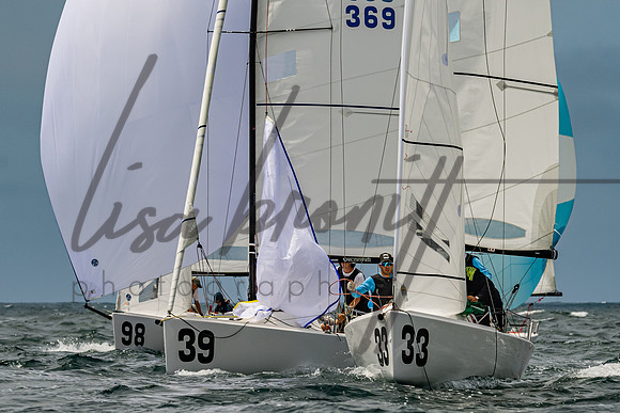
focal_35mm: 333
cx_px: 317
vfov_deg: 4.1
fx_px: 5741
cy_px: 306
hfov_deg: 6.2
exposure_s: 1/3200
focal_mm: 180
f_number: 6.3
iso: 400
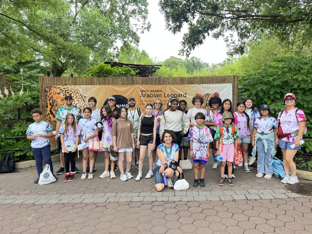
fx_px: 234
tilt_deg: -3.5
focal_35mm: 26
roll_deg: -0.2
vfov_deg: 53.1
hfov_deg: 67.3
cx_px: 156
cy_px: 117
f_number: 1.6
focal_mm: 5.1
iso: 50
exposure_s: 1/248
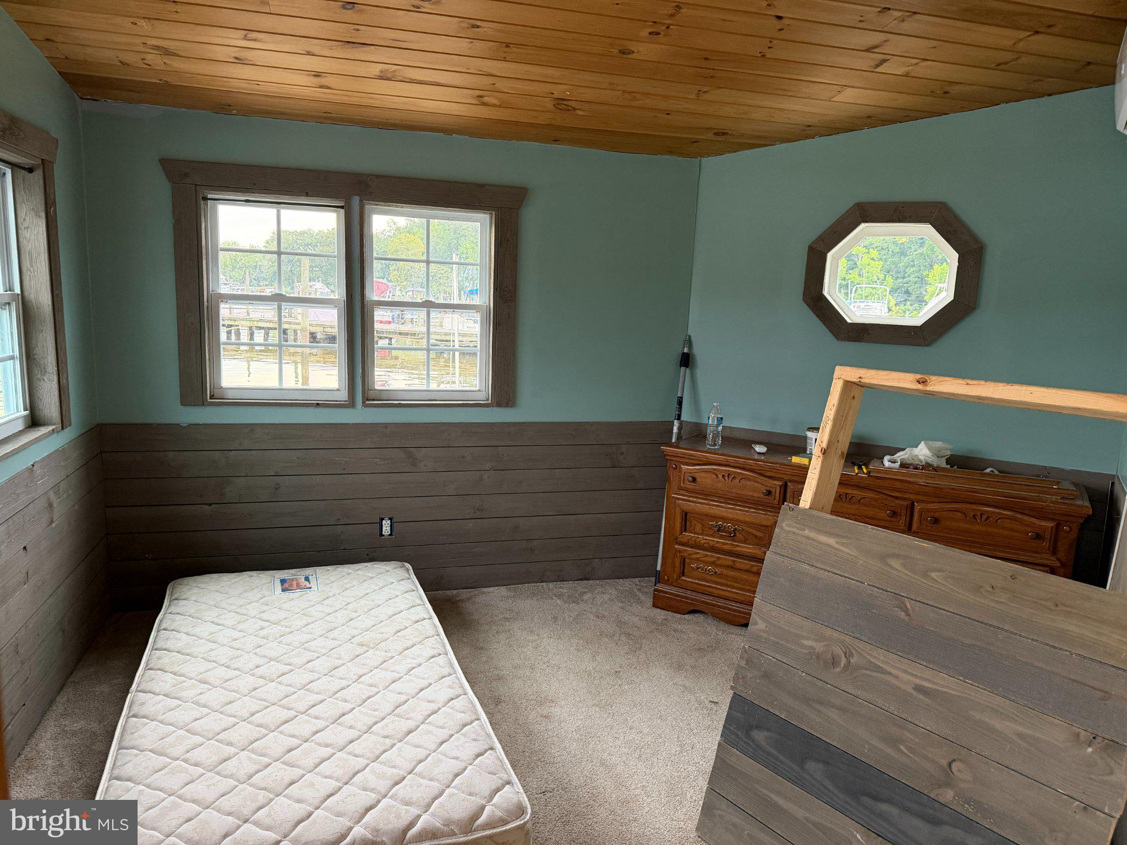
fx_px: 781
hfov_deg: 71.6
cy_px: 422
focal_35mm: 24
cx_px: 564
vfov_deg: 56.8
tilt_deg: -9.3
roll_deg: -3.3
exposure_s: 1/60
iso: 320
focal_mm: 6.76
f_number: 1.78
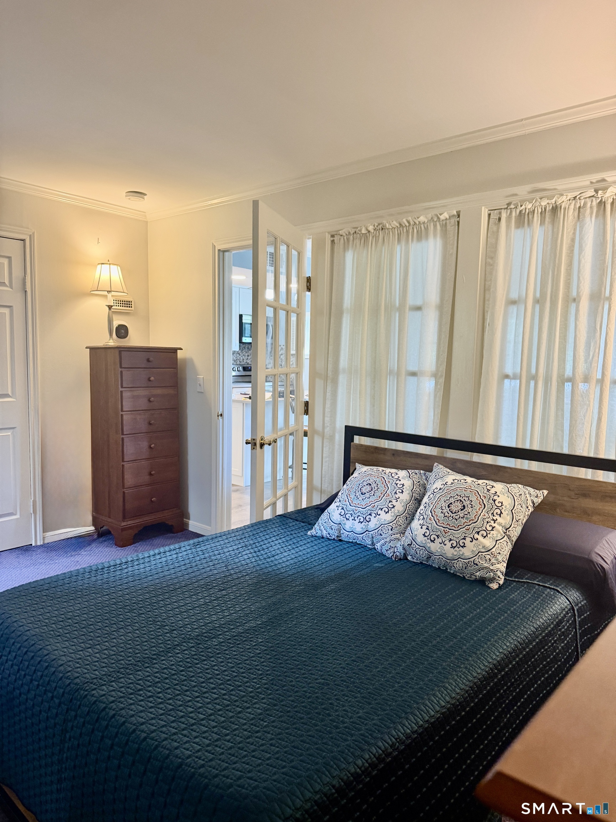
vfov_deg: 71.6
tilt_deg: -6.5
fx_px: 569
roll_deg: -1.0
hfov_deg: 56.8
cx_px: 308
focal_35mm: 24
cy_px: 411
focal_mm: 6.76
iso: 320
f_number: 1.78
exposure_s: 1/60
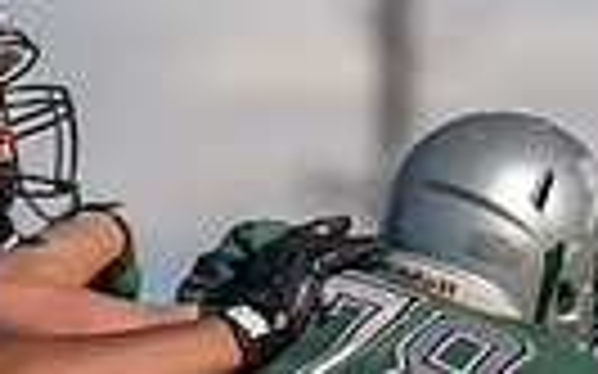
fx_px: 19467
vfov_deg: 1.1
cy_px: 814
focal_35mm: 1195
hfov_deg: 1.8
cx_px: 208
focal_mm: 200
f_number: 2.8
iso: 100
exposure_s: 1/1600
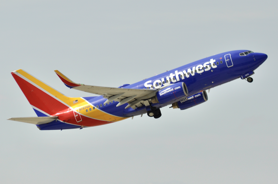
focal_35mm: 300
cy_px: 92
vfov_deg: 4.6
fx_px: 2314
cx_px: 139
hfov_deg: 6.9
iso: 200
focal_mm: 200
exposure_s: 1/2000
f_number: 6.3
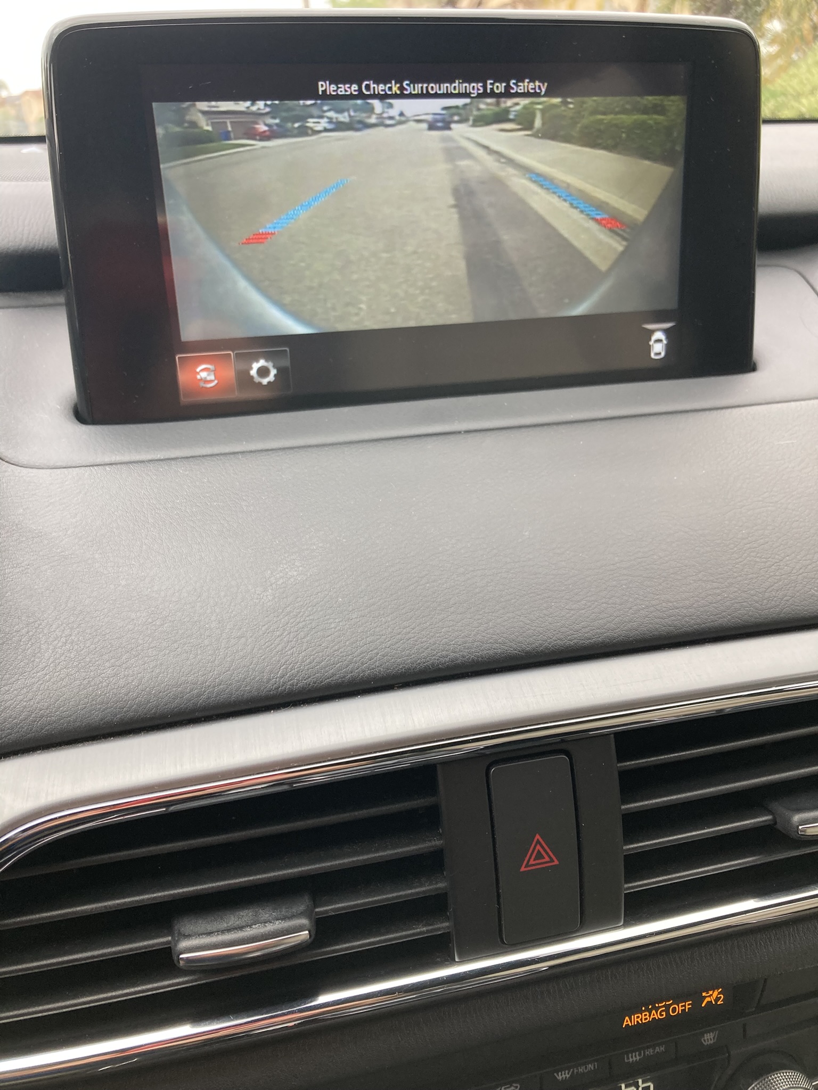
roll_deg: +3.3
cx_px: 409
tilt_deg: -23.1
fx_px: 882
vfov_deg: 63.4
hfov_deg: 49.7
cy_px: 545
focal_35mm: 28
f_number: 1.8
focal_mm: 3.99
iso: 64
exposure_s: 1/121
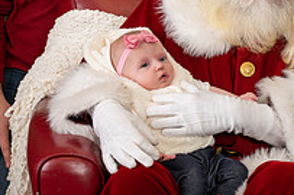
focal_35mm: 150
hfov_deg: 13.5
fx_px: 1224
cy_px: -18
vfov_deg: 9.1
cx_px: 295
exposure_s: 1/100
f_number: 8
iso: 100
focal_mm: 50
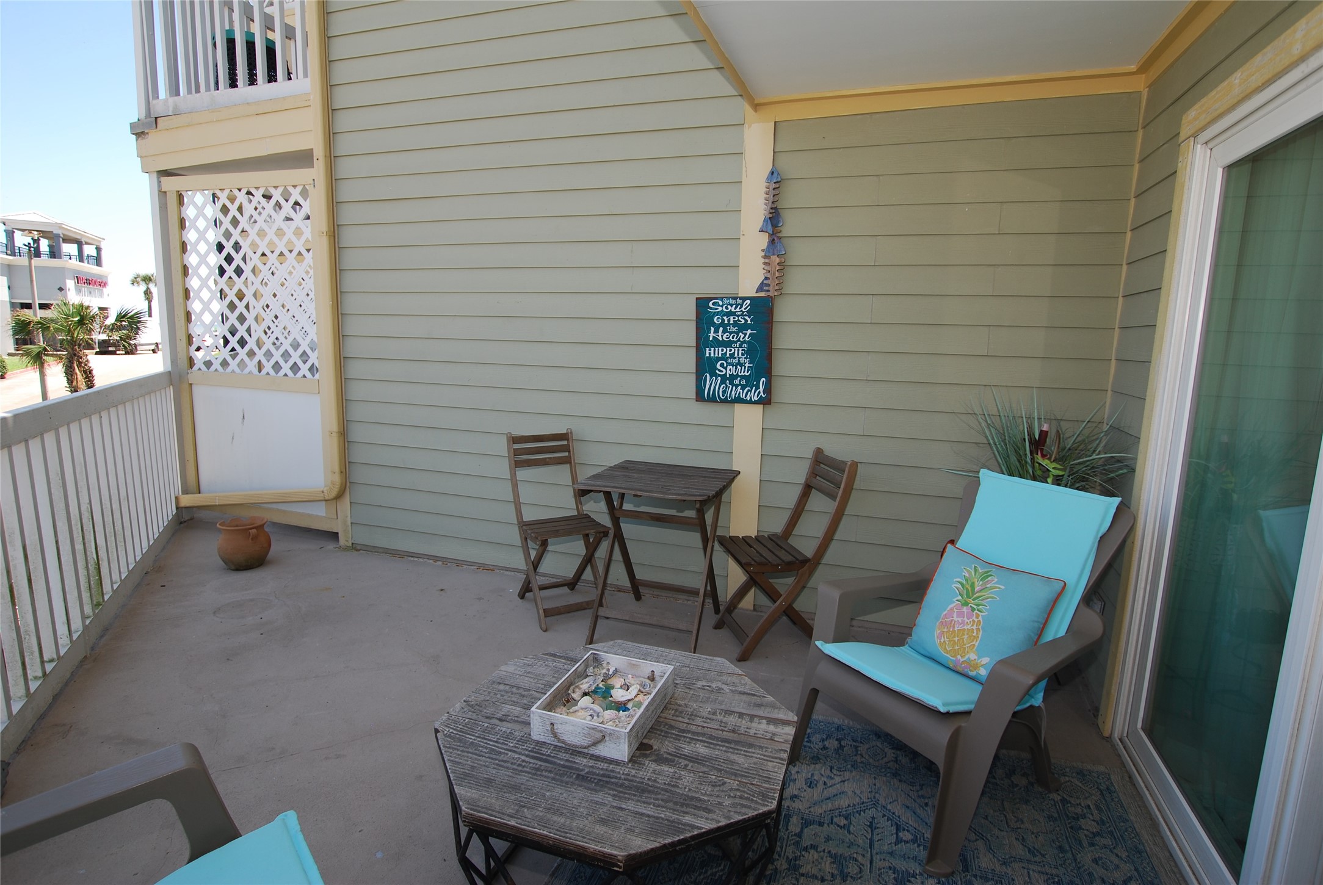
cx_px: 662
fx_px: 662
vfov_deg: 67.5
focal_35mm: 18
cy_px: 442
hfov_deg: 89.9
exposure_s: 1/125
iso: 100
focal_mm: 12
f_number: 5.6
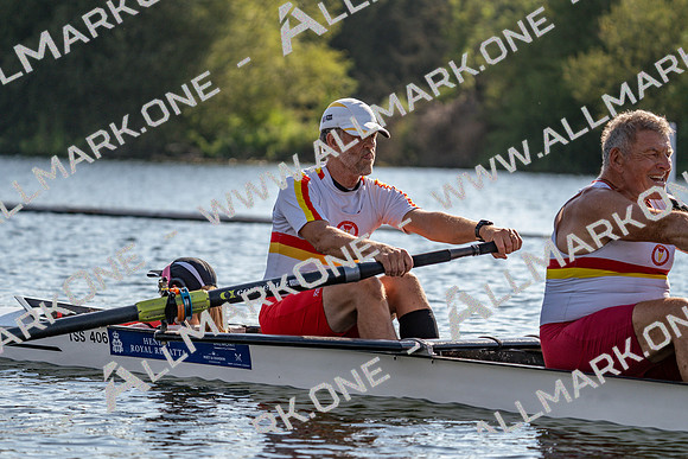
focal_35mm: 200
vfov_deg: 6.9
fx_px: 3823
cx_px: 344
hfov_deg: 10.3
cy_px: 230
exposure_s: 1/1600
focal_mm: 200
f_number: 5.6
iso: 200
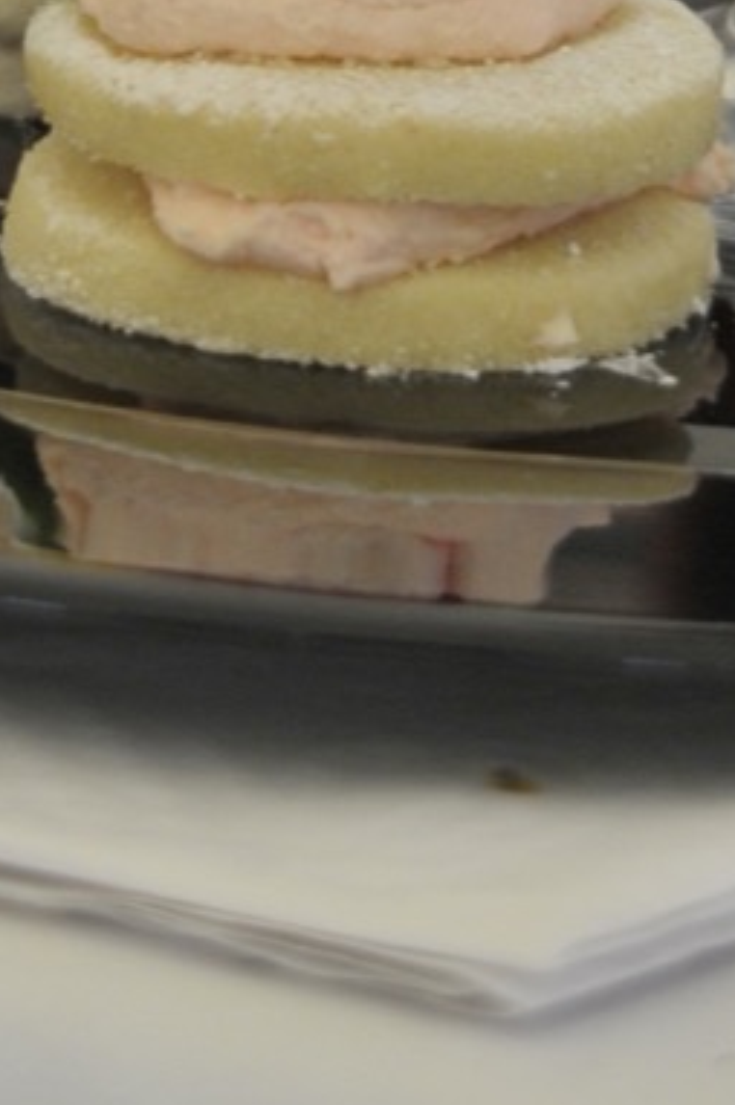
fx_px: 41876
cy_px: -457
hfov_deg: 1.0
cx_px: 502
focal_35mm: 1365
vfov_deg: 1.5
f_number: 6
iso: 1250
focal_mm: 290
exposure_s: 1/400
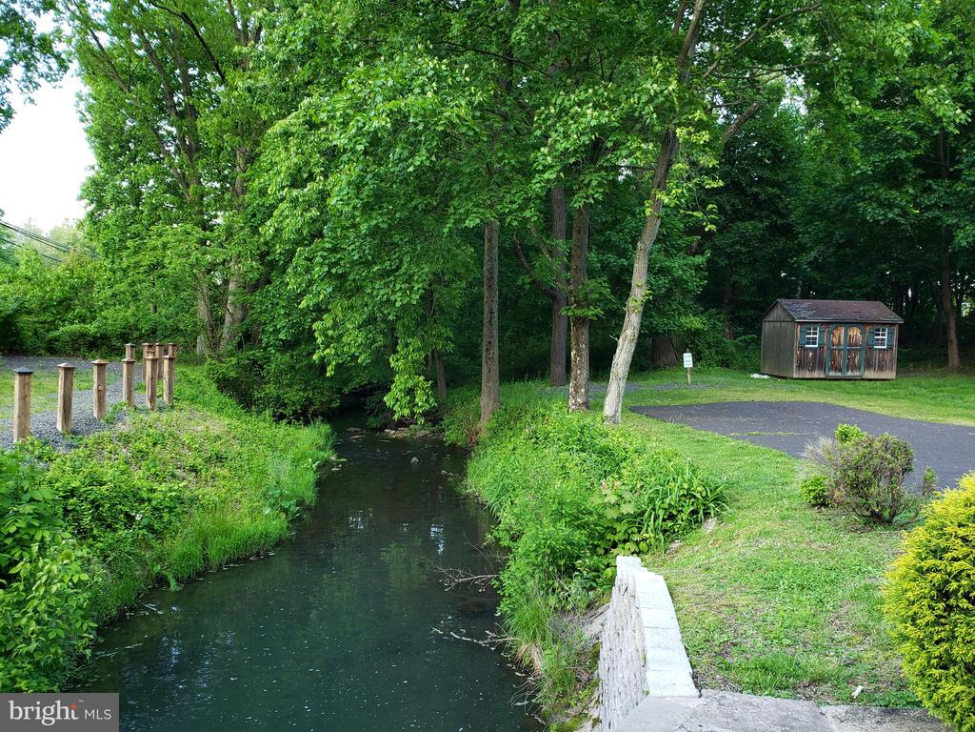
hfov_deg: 67.3
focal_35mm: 26
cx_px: 488
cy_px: 366
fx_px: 732
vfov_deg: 53.1
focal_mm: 4.3
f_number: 2.4
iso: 80
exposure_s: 1/60
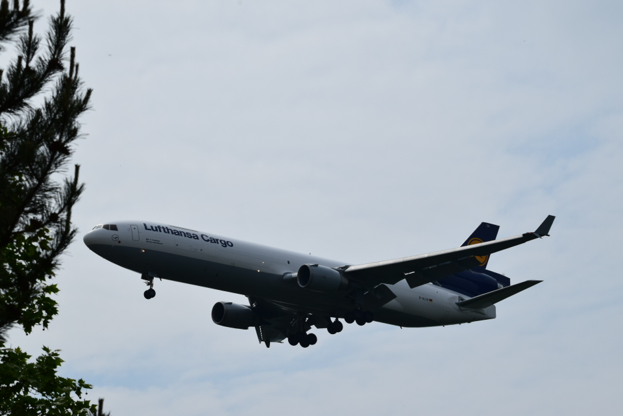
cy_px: 208
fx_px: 2232
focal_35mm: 129
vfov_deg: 10.6
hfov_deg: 15.9
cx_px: 312
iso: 200
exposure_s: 1/1250
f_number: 10
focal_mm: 86
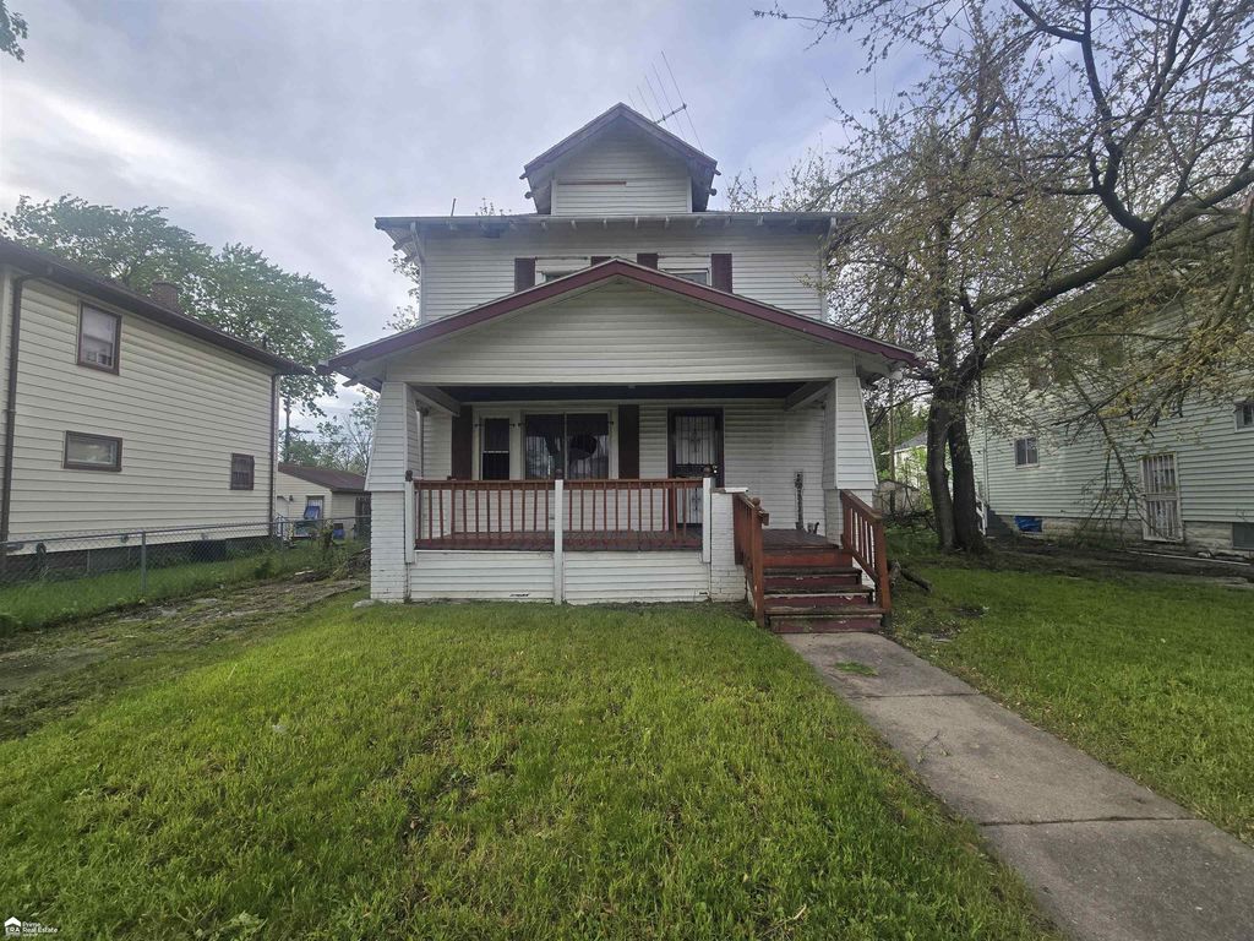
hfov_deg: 106.2
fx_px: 471
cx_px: 627
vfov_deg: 89.9
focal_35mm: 13
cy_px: 470
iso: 50
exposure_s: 1/820
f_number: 2.2
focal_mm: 2.2
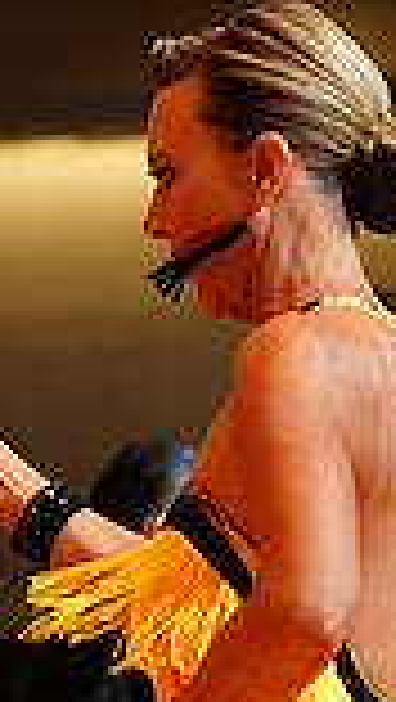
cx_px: -70
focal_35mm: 398
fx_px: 7414
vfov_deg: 5.4
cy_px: 904
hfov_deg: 3.1
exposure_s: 1/250
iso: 2500
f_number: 4
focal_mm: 102
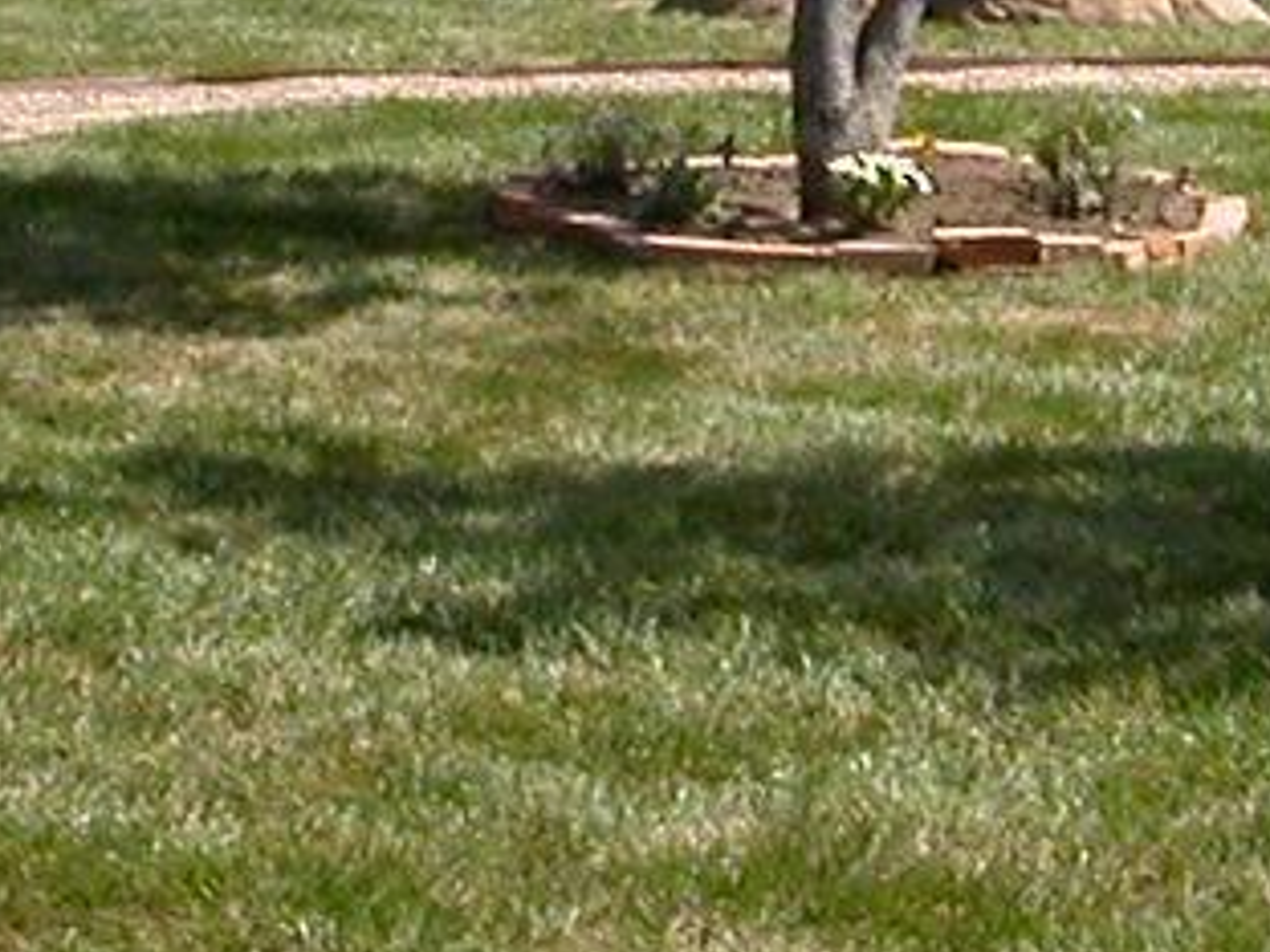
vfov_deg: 9.7
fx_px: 5577
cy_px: -69
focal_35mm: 152
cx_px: 1327
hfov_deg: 12.8
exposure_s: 1/558
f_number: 4.5
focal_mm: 5.6
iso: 100
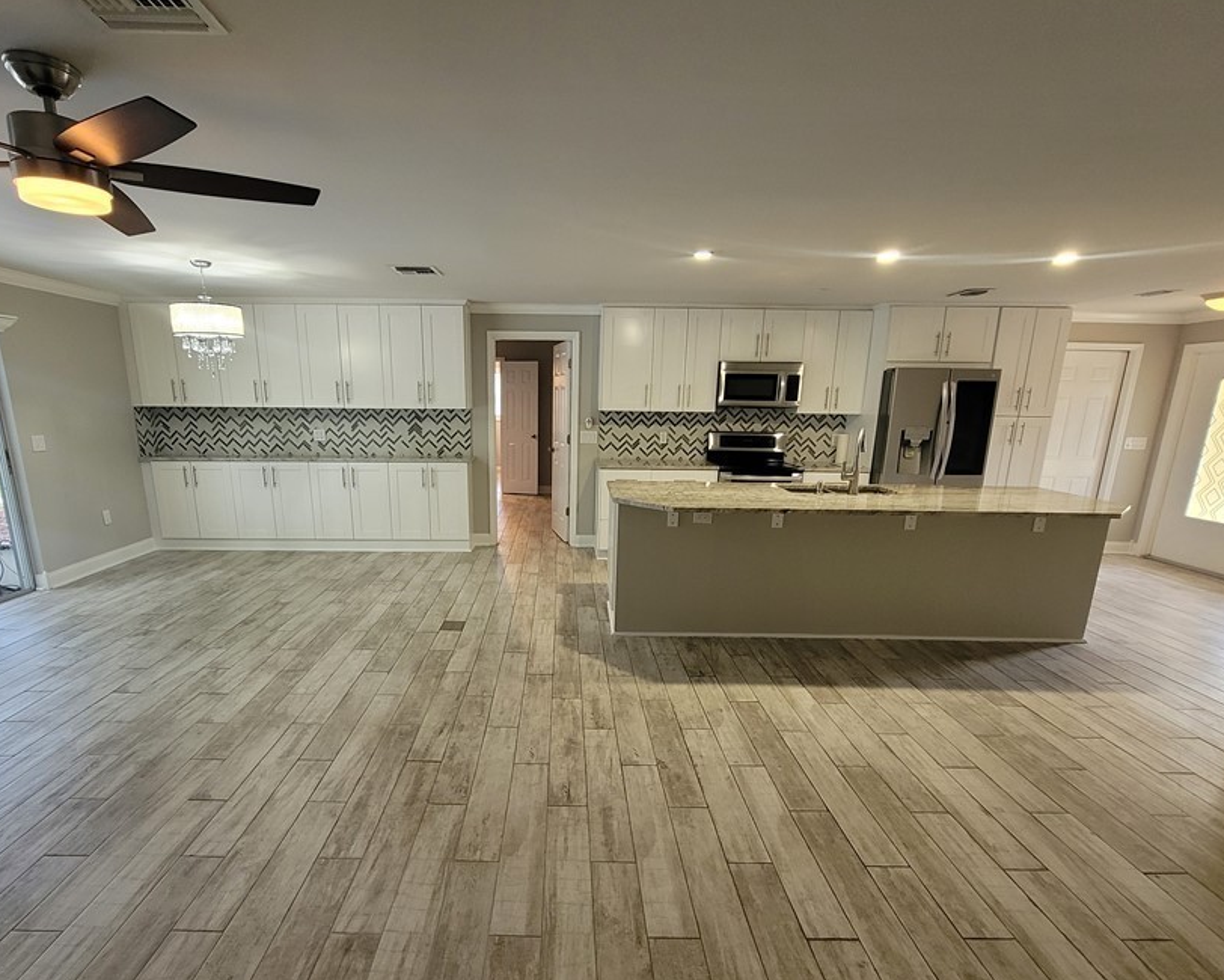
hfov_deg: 92.9
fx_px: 580
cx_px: 559
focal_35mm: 16
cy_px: 564
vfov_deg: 79.9
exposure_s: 1/60
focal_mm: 2.2
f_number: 2.2
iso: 320
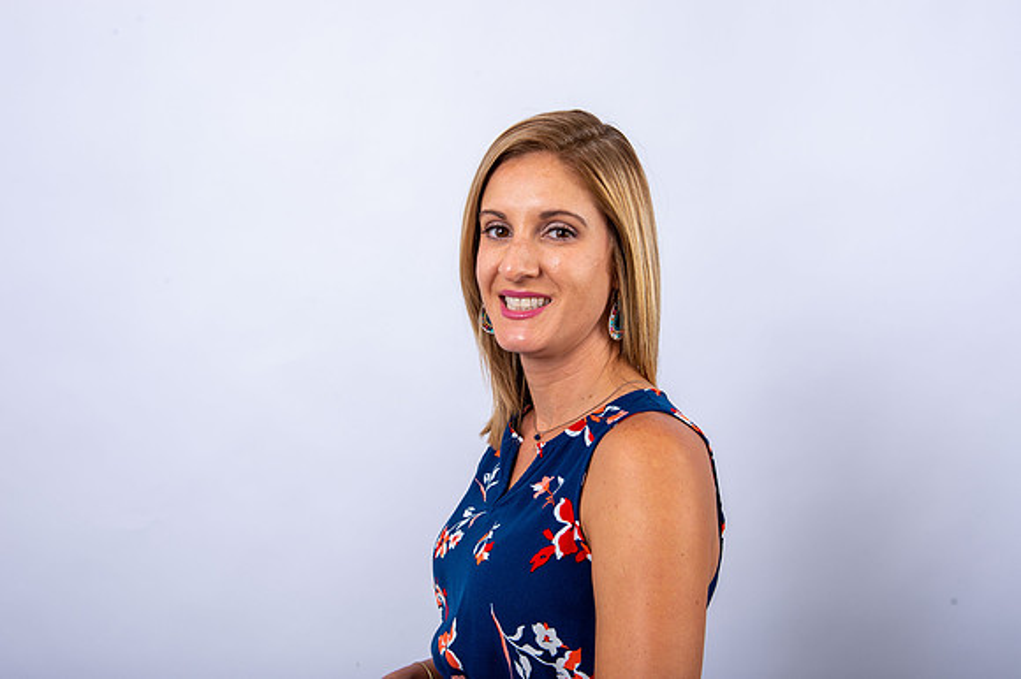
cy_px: 340
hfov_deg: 46.4
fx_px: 1190
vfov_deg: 31.9
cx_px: 510
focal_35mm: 42
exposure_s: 1/250
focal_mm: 42
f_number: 9
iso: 125
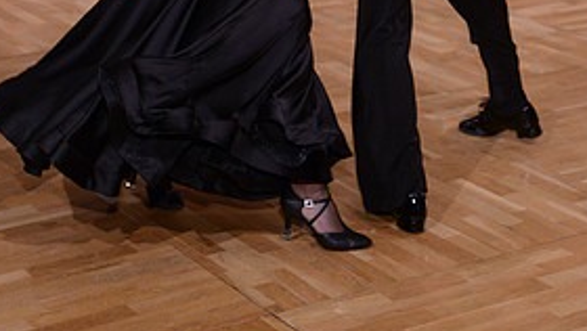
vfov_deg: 11.1
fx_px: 1620
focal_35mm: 104
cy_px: -191
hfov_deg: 20.5
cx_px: 311
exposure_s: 1/250
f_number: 4
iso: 1600
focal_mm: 48
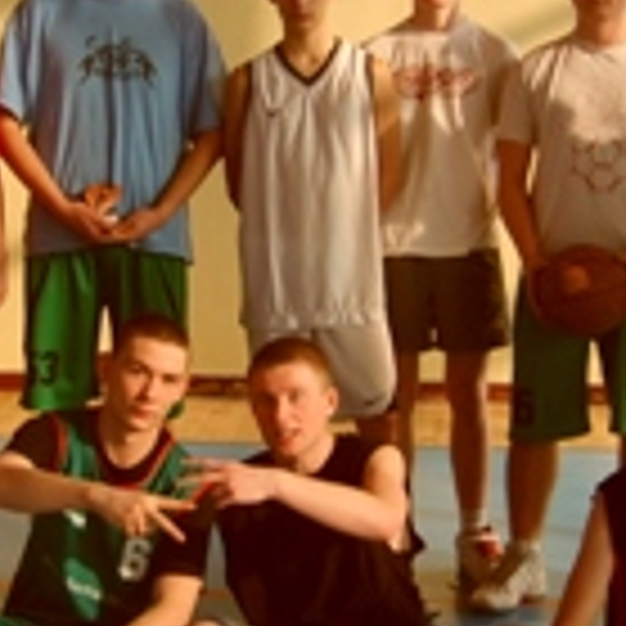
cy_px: 248
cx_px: 275
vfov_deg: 17.4
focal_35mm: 100
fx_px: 2046
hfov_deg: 17.4
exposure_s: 1/125
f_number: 2.8
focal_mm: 5.8
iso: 50
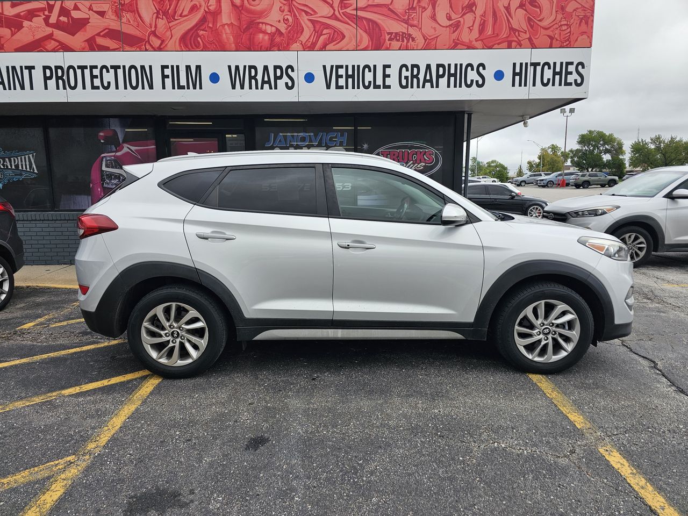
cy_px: 258
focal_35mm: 23
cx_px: 344
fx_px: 457
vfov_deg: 58.9
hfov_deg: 73.9
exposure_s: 1/471
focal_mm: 6.3
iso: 16
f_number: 1.7
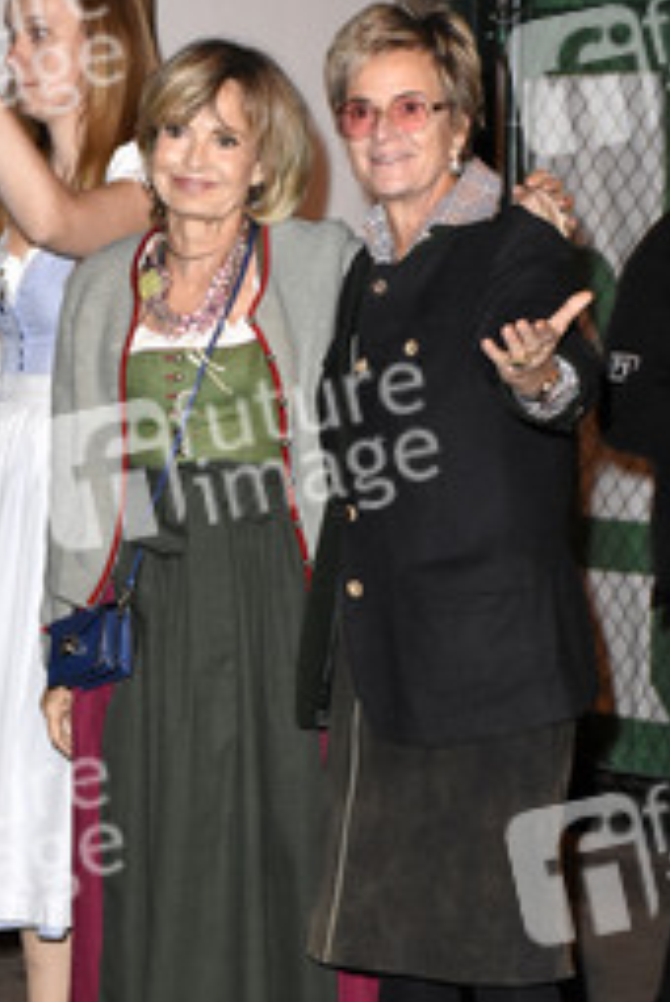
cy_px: 655
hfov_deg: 10.4
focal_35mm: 132
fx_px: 3675
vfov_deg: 15.5
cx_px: 351
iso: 3200
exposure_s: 1/60
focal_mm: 56
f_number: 6.3
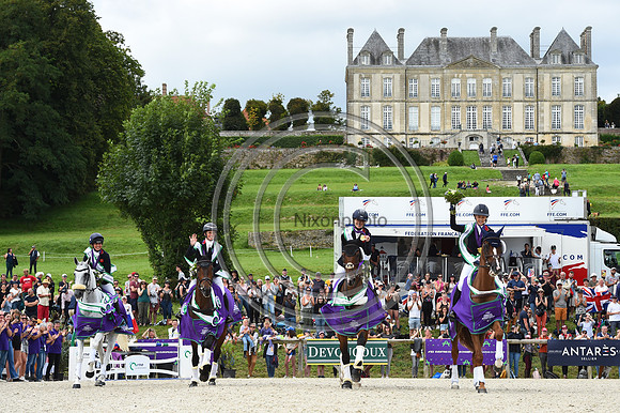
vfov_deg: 13.7
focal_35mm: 100
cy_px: 206
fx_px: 1721
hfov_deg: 20.4
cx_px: 310
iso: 800
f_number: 9
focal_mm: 100
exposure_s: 1/1000
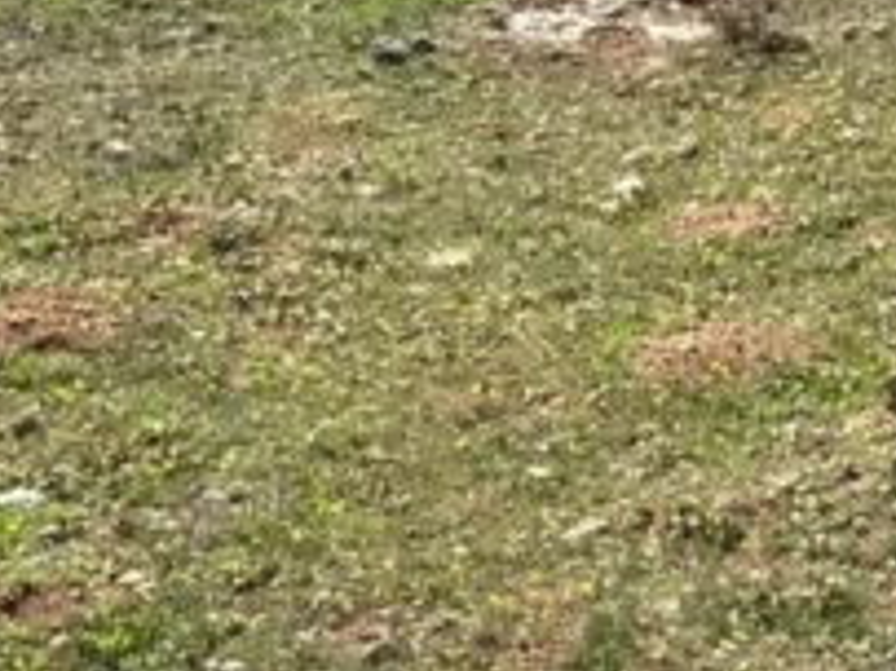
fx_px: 1552
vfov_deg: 20.3
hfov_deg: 29.3
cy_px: -384
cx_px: 967
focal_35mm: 60
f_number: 2.2
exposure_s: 1/1256
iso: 25
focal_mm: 2.22
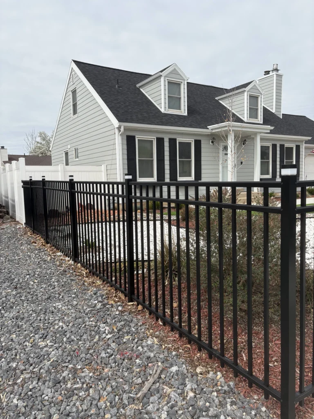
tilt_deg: -3.1
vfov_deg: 67.3
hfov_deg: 53.1
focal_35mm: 26
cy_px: 210
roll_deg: -0.5
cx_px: 157
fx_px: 314
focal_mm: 5.96
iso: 50
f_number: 1.6
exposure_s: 1/4065
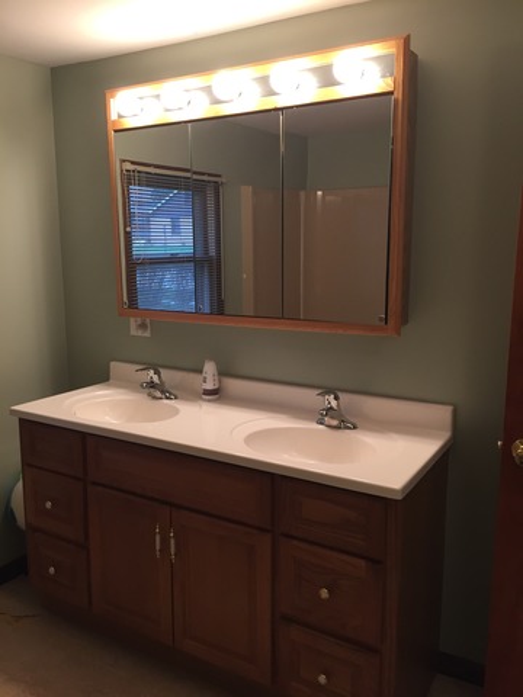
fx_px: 584
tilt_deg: -8.9
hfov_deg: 48.2
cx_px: 262
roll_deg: -0.3
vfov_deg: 61.7
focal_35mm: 29
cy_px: 348
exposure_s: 1/30
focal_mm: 4.15
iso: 40
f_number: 2.2
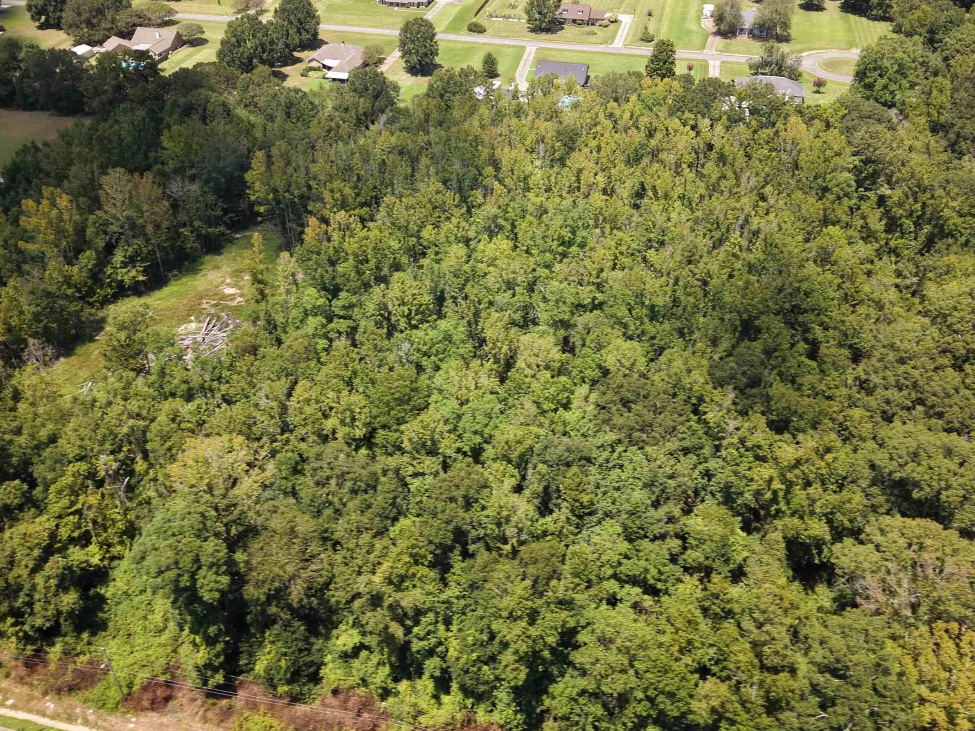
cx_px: 500
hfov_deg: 54.0
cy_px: 297
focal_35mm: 34
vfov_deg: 41.6
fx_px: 958
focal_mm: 8.67
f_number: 1.8
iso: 200
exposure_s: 1/15
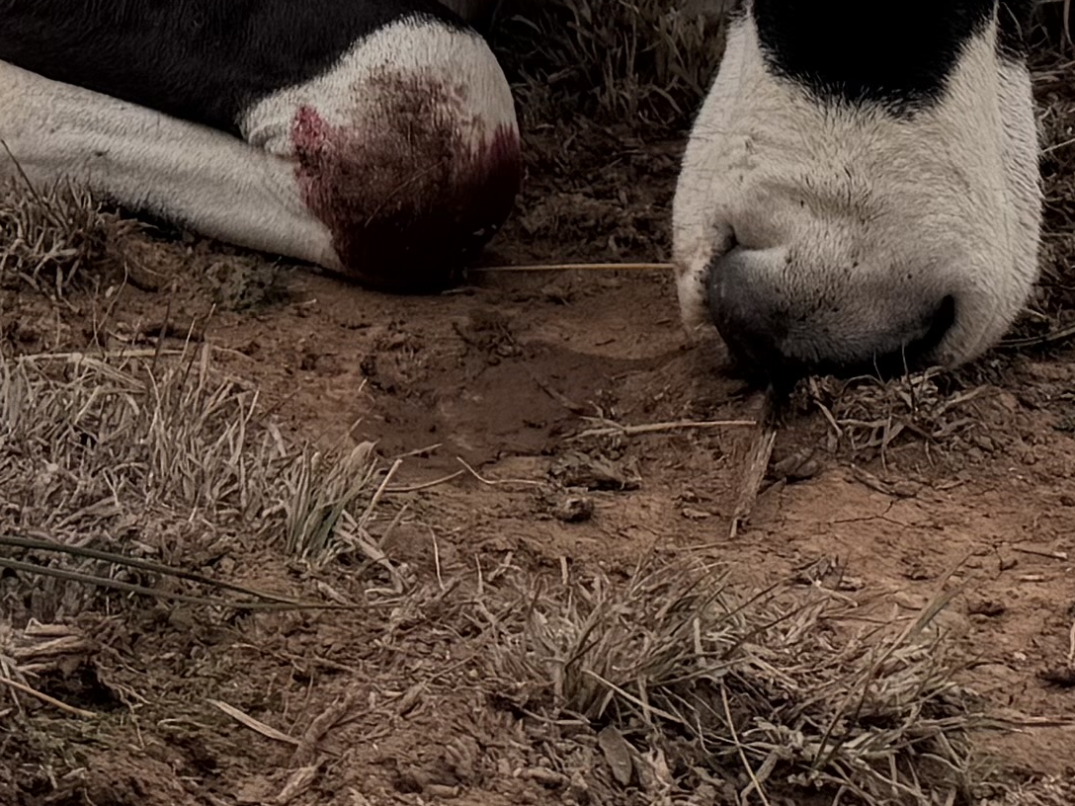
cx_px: 218
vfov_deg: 10.0
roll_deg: -1.4
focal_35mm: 126
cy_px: -1264
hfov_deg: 15.5
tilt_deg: +3.7
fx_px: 3913
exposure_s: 1/3953
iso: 80
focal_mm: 6.76
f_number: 1.78
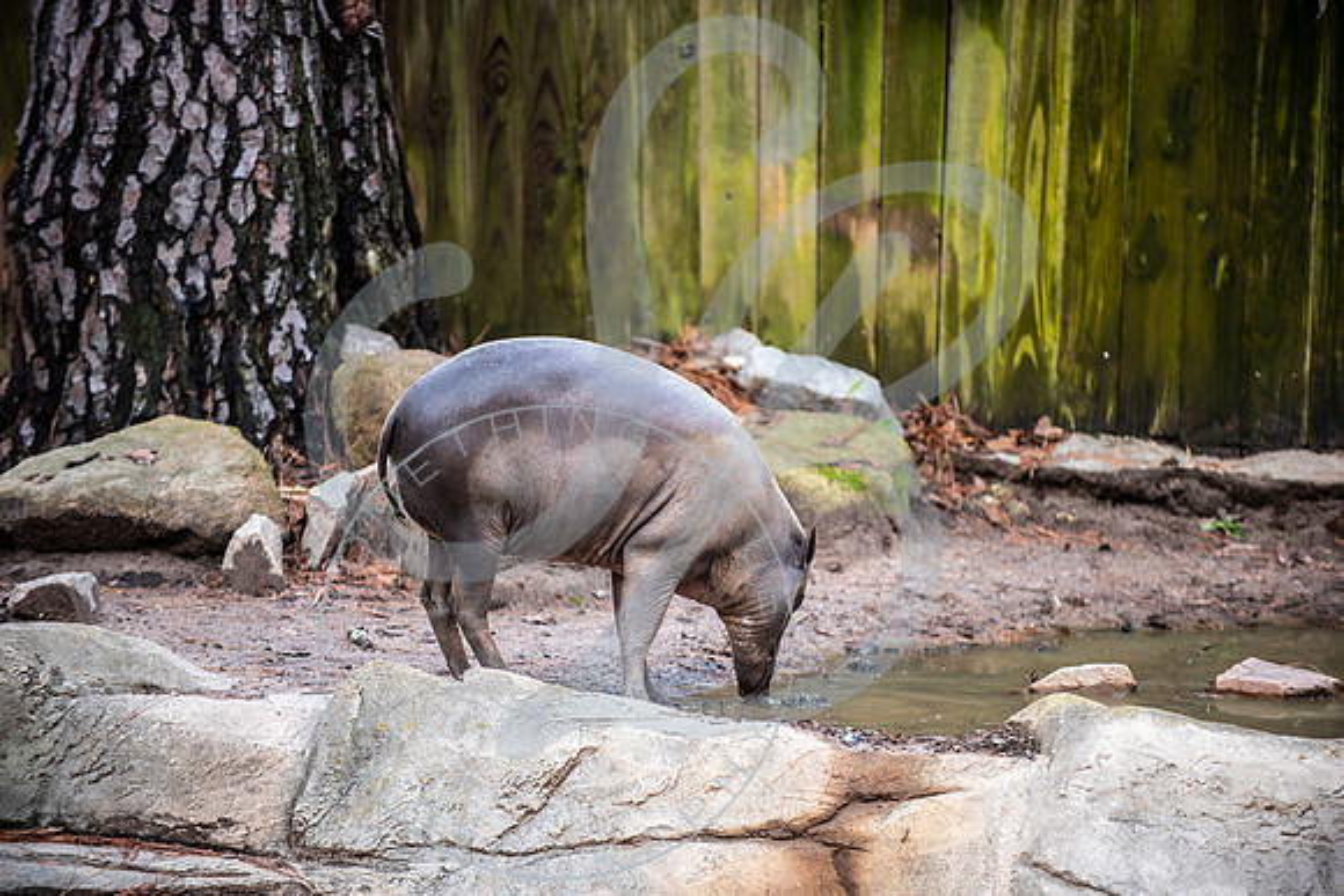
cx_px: 672
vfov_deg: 6.9
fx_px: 7468
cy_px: 448
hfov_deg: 10.3
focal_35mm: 200
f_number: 2.8
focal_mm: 200
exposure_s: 1/250
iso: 200
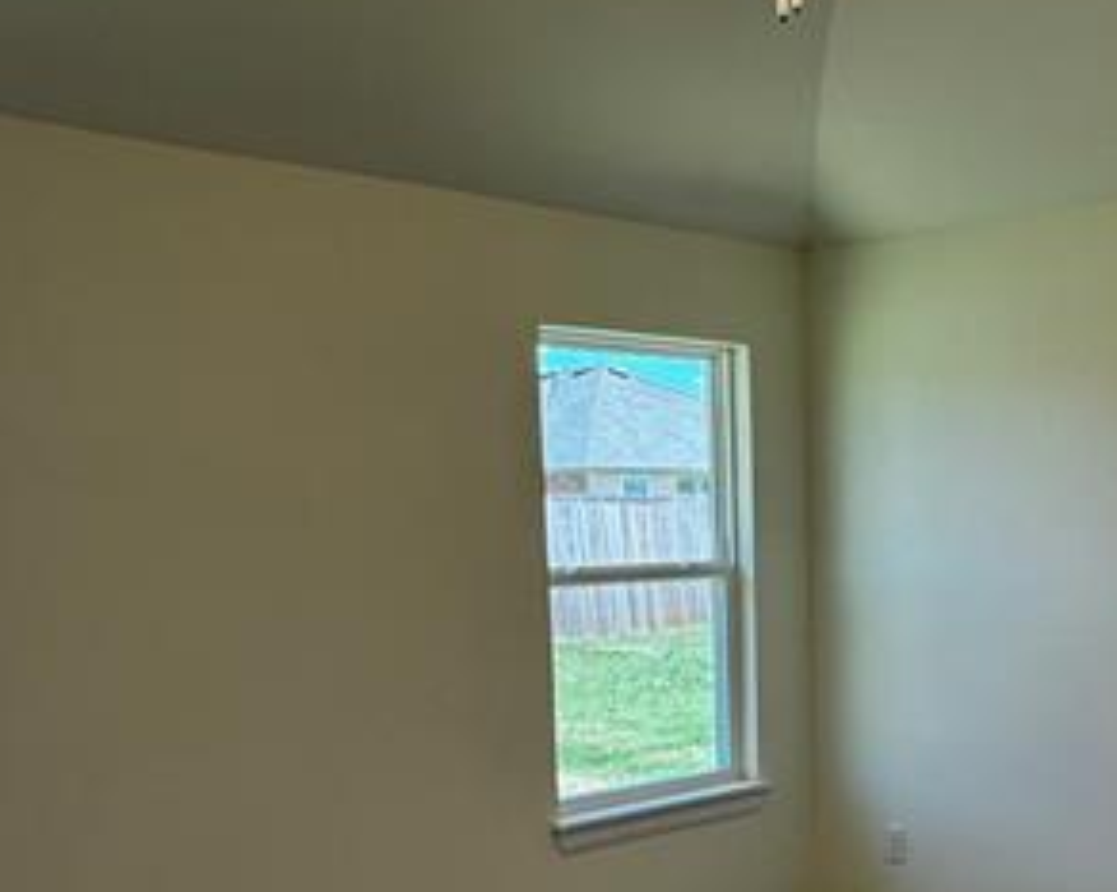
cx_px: 792
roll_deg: +0.6
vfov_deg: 30.1
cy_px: 804
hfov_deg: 38.1
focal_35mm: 48
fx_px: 1585
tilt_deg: -10.2
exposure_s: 1/120
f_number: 2.2
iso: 50
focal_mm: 2.22
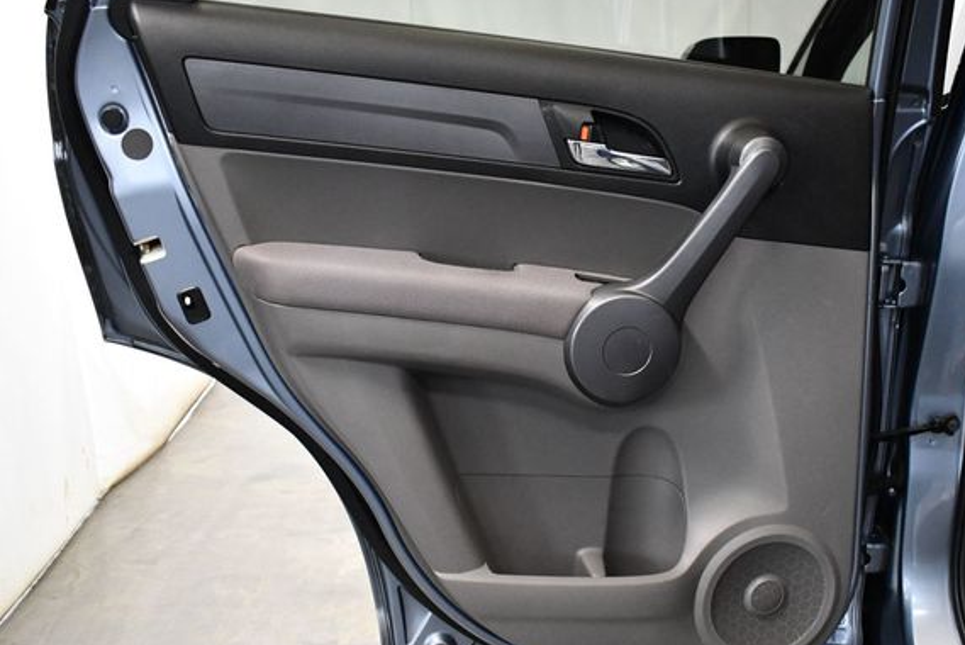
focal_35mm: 45
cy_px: 345
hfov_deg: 43.5
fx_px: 1207
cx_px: 541
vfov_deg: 29.9
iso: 2800
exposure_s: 1/125
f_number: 3.5
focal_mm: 20
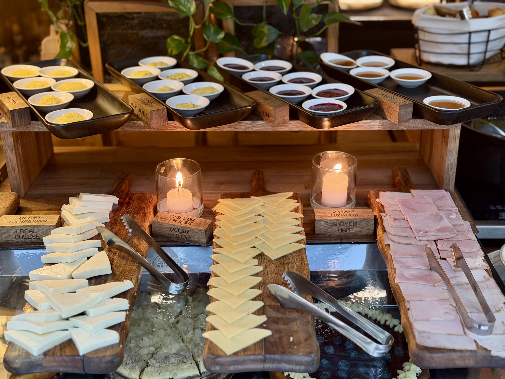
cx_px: 252
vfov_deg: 30.3
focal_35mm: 48
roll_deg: +1.0
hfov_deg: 39.7
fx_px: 700
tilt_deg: -26.1
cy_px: 190
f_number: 1.78
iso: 200
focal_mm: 6.76
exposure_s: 1/40
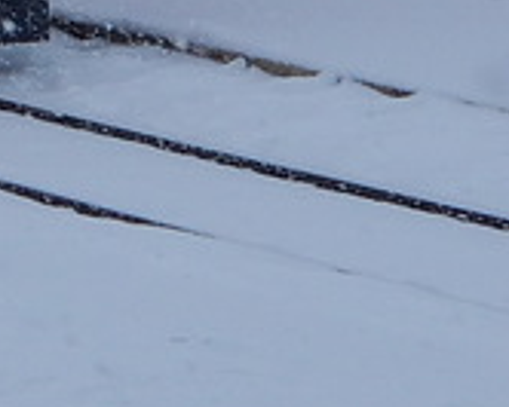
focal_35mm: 429
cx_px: -668
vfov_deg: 3.6
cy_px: -456
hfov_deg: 4.4
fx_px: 6466
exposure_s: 1/640
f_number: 4.5
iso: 80
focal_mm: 10.2
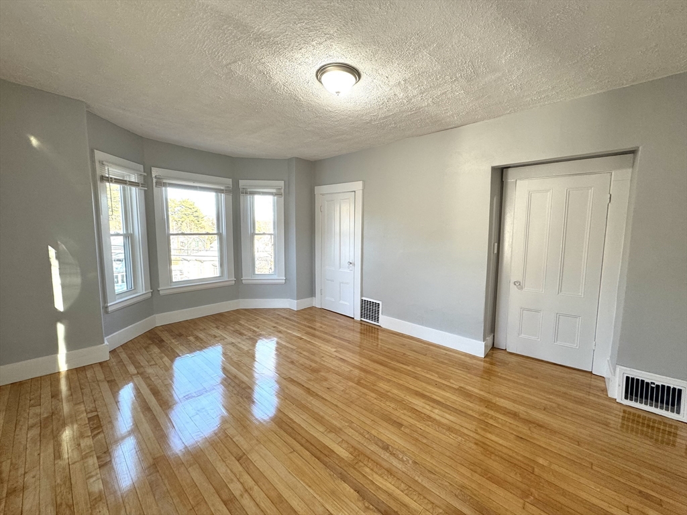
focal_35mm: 14
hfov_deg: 102.1
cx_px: 344
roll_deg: +0.3
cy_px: 258
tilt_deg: -6.2
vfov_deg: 85.7
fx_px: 278
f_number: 2.2
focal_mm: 2.22
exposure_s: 1/120
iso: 160
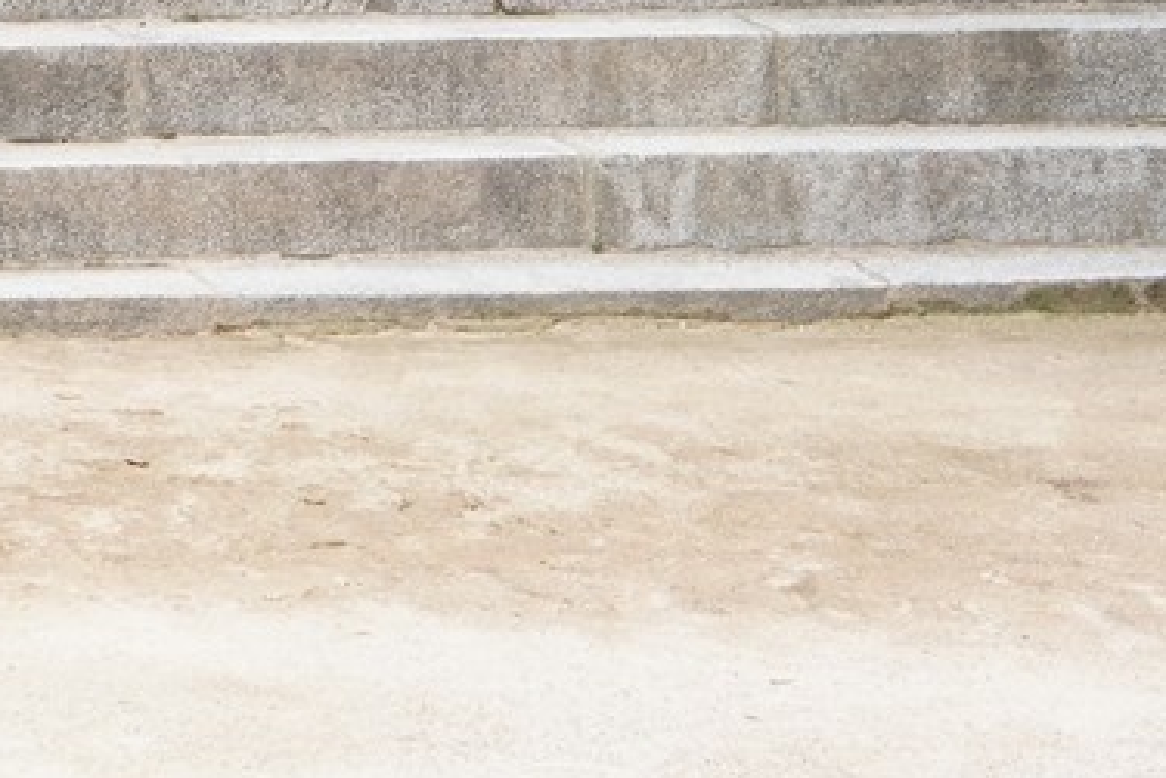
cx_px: -924
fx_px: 6026
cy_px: -1165
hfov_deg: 10.4
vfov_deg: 6.9
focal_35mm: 186
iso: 800
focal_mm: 35
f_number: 11
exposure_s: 1/200
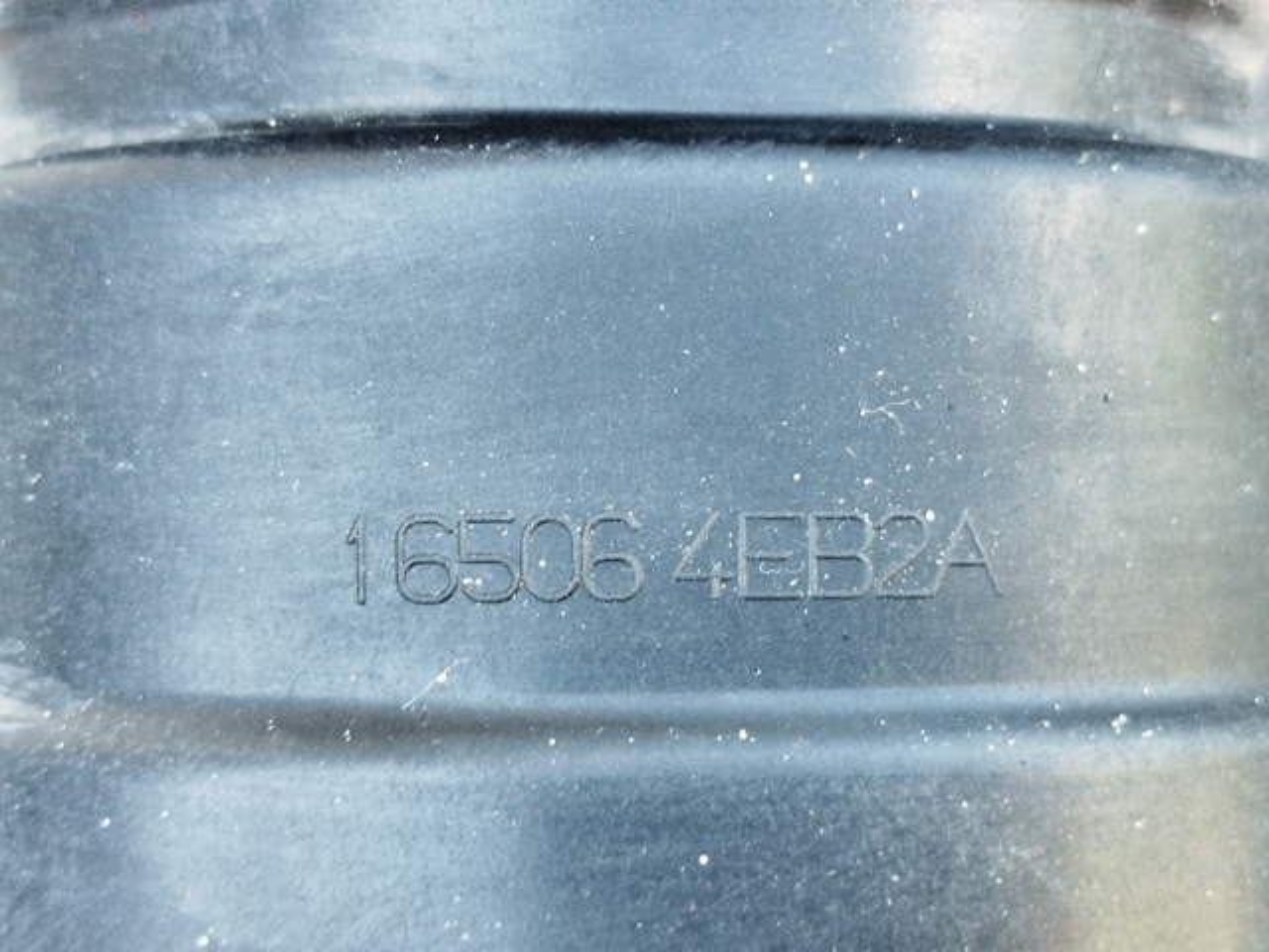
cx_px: 634
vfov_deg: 20.4
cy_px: 476
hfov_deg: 27.0
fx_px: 2639
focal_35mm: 72
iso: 250
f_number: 1.7
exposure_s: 1/33
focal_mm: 5.31
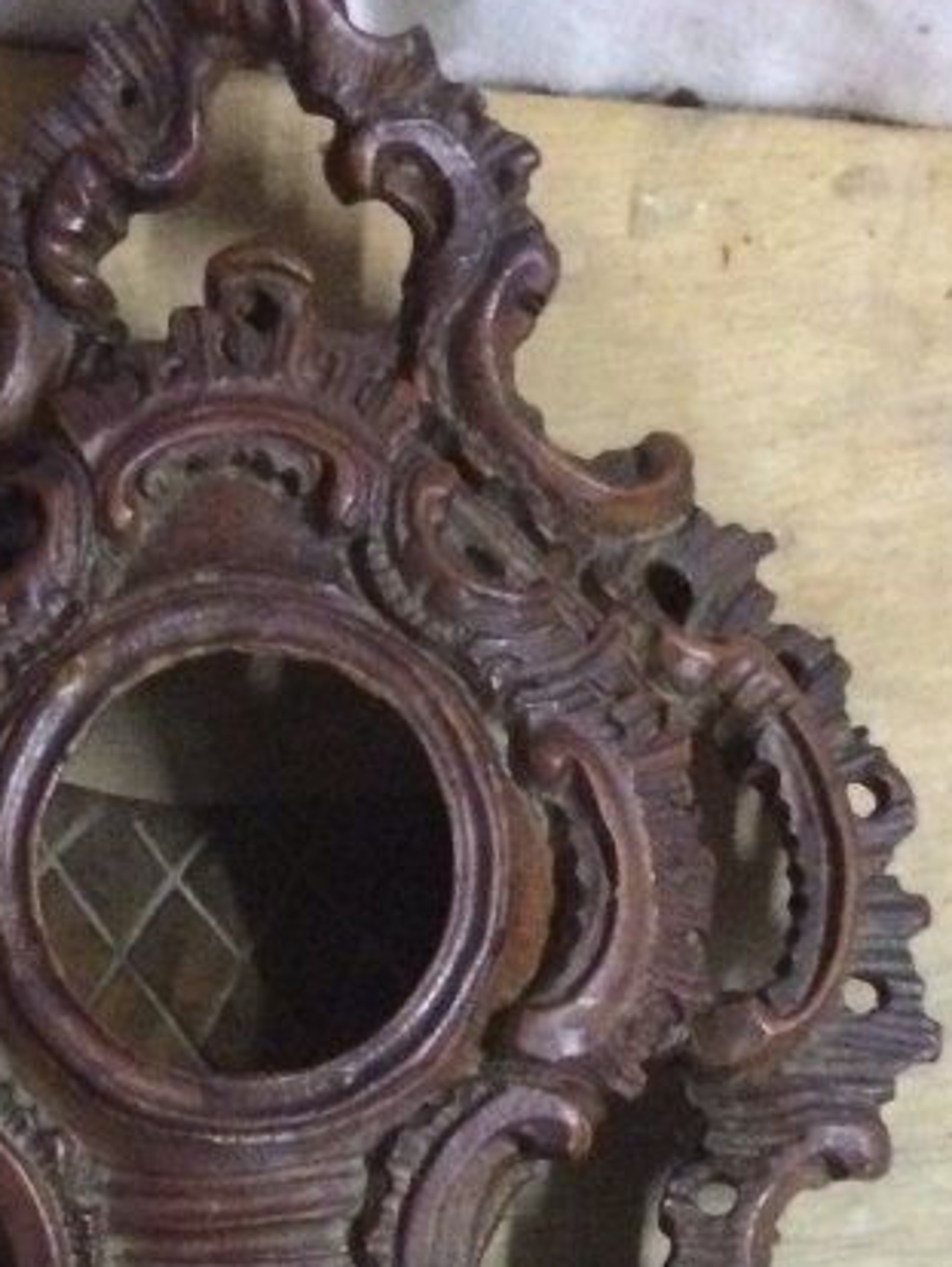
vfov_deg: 21.5
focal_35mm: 84
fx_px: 3077
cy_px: 1552
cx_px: 190
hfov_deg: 17.4
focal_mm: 4.15
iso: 500
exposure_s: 1/17
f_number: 2.2
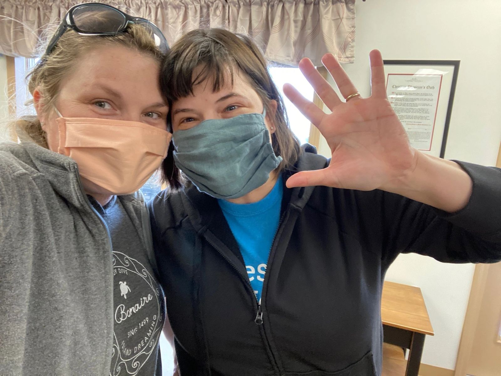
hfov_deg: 73.9
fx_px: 333
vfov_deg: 58.9
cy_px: 188
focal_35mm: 23
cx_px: 250
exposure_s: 1/60
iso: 250
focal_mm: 2.71
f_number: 2.2
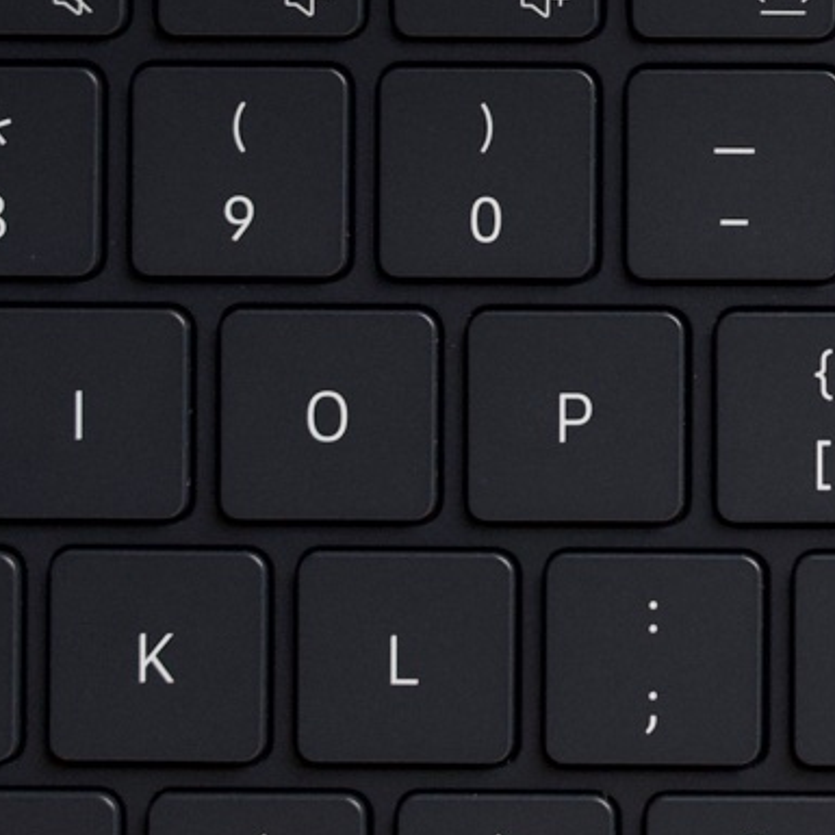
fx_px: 4094
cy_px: 87
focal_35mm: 150
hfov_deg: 11.3
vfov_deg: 11.6
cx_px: 1102
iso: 2500
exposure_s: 1/400
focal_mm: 34
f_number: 2.8
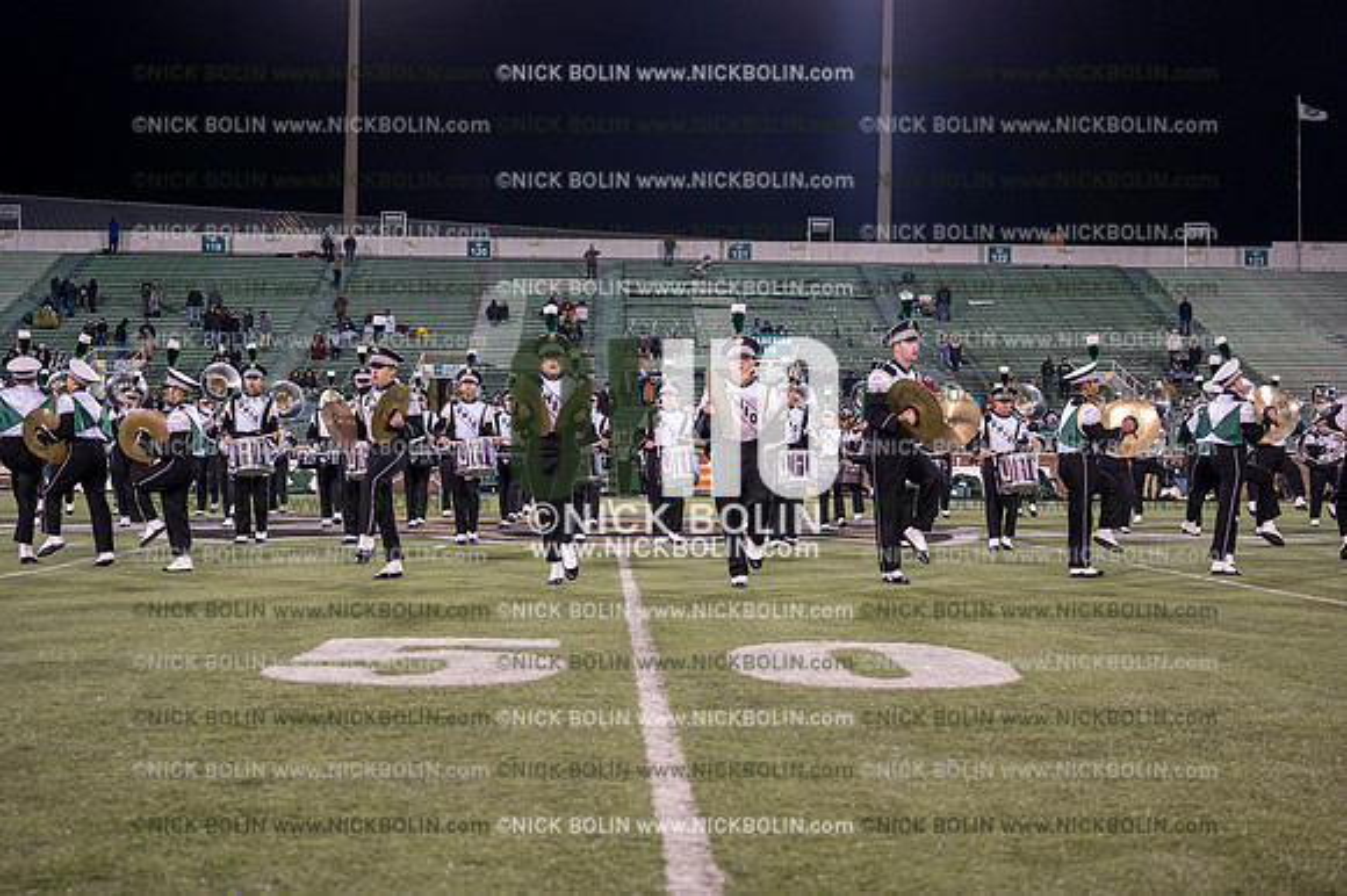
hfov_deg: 42.8
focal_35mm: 46
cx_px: 674
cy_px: 448
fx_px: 1720
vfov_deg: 29.2
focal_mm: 46
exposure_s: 1/640
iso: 3200
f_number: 4
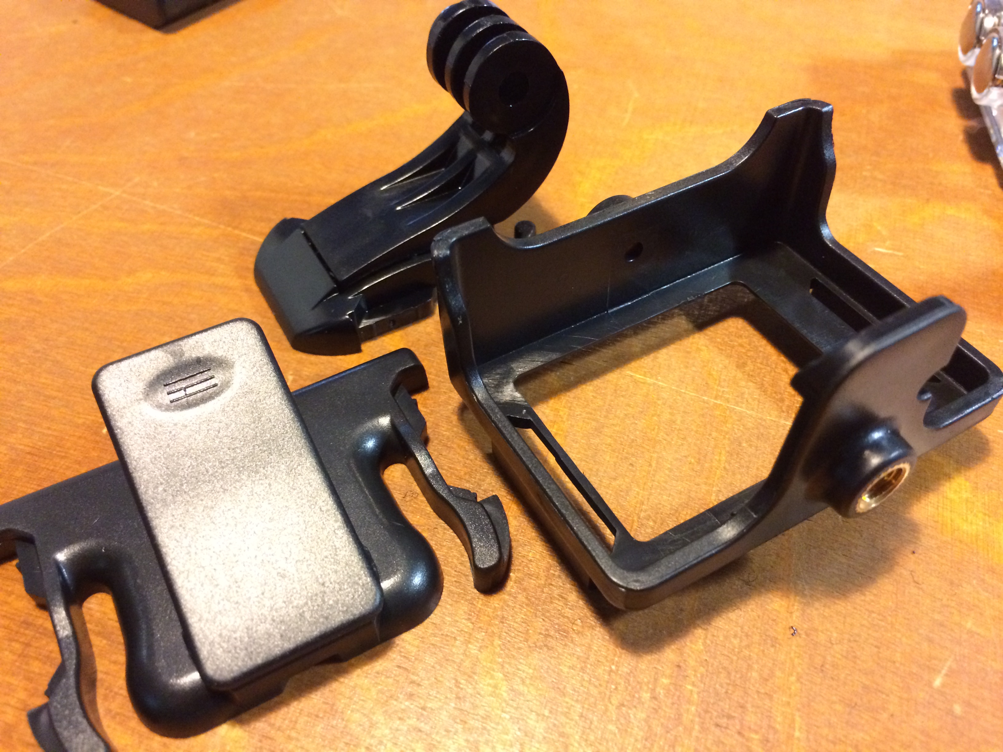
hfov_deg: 61.7
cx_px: 502
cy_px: 376
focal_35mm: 29
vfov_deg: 48.2
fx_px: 840
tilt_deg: -46.7
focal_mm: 4.15
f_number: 2.2
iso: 320
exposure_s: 1/25
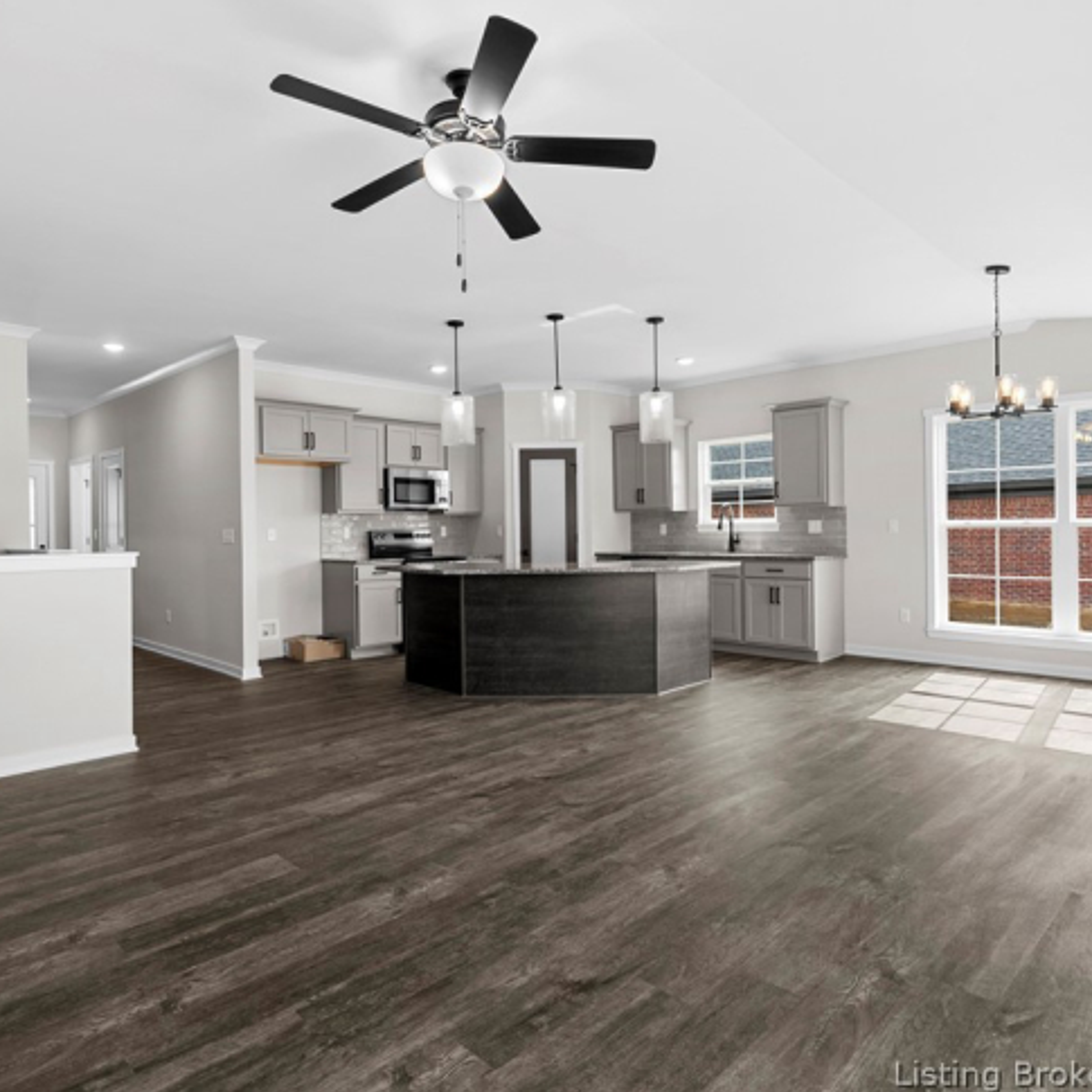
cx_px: 523
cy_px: 536
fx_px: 749
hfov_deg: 72.1
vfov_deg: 72.1
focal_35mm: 21
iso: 400
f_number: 11
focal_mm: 16
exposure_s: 1/8
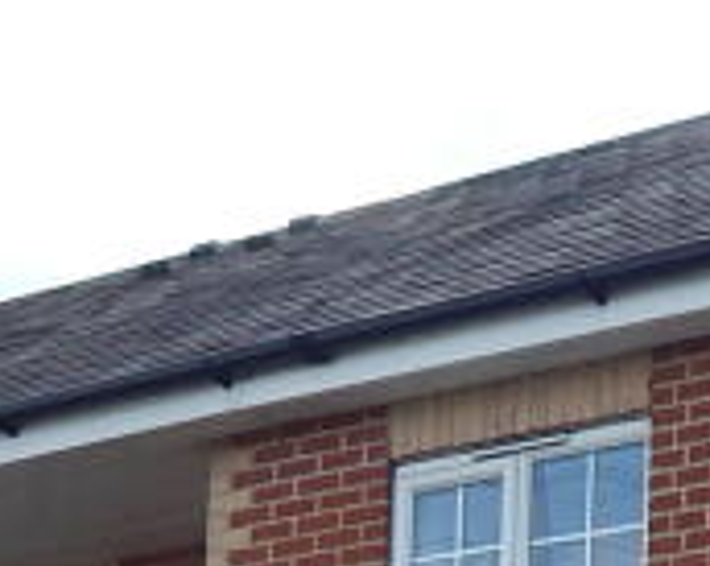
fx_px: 2685
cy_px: 1363
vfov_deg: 10.4
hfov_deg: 14.4
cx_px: 916
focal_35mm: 128
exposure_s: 1/1000
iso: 125
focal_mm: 4
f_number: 3
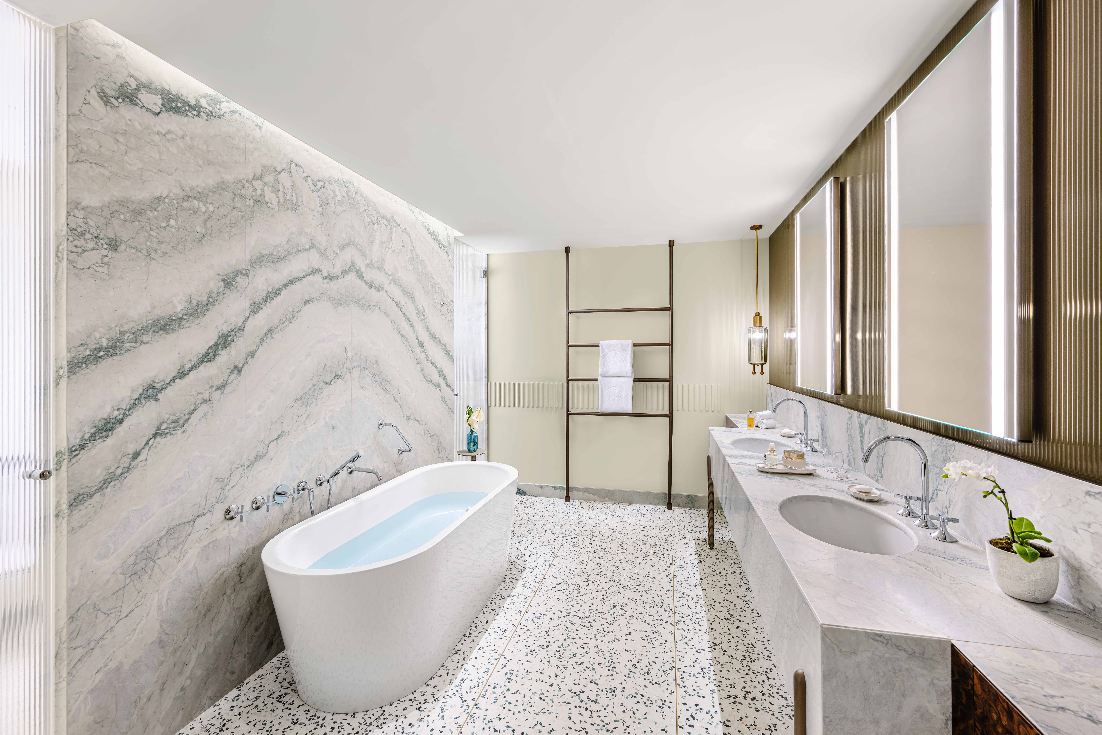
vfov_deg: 81.2
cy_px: 368
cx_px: 551
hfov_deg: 104.3
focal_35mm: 14
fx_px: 429
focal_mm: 14
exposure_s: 1/60
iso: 100
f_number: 9
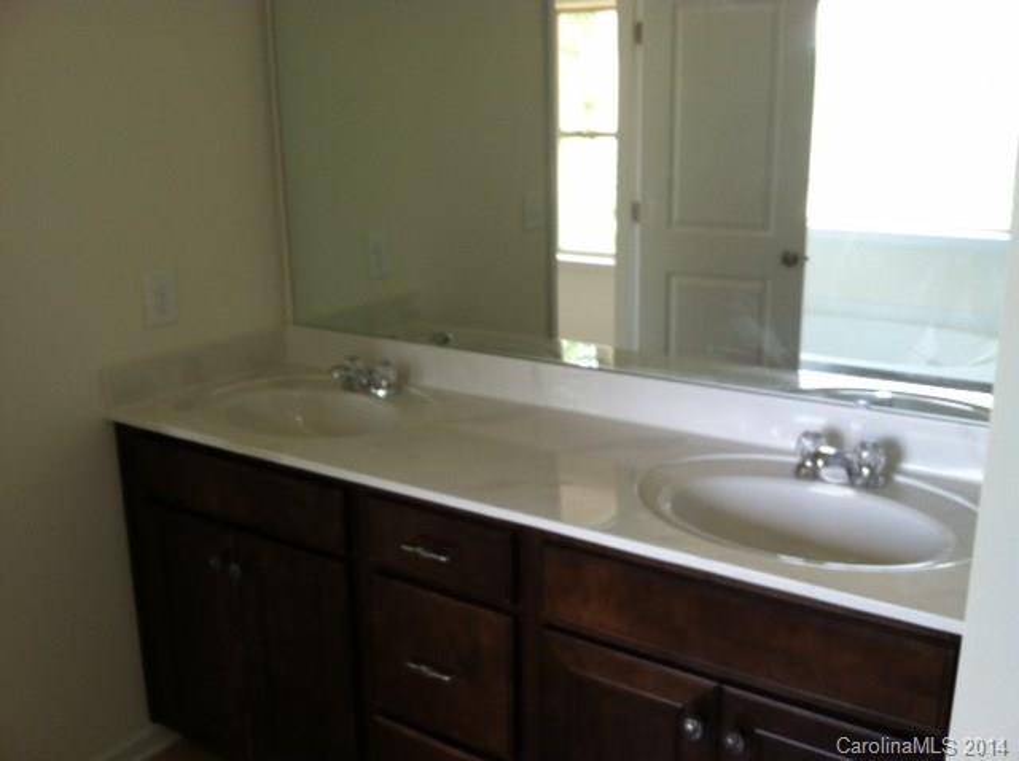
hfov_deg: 52.7
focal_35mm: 35
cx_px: 510
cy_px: 380
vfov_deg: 40.6
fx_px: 1029
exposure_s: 1/17
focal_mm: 3.85
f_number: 2.8
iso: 80
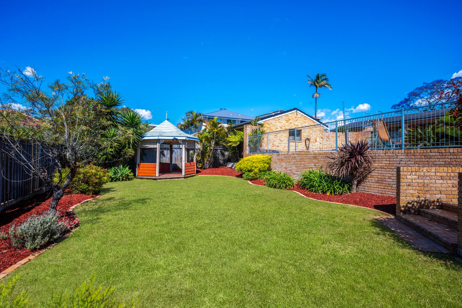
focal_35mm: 17
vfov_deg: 70.4
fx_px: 218
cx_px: 231
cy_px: 154
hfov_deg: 93.3
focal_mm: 17
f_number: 11
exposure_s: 1/200
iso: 100
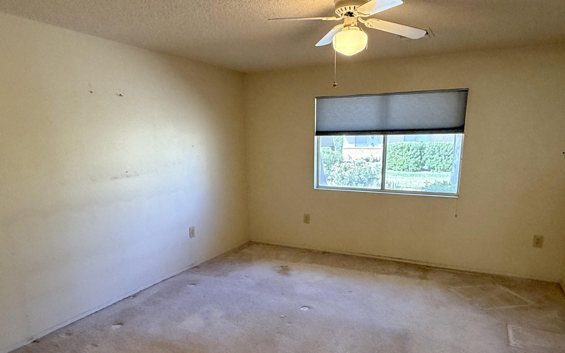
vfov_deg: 48.7
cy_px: 224
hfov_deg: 72.5
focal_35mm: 25
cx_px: 292
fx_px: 385
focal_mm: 2.22
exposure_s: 1/60
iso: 400
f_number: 2.2
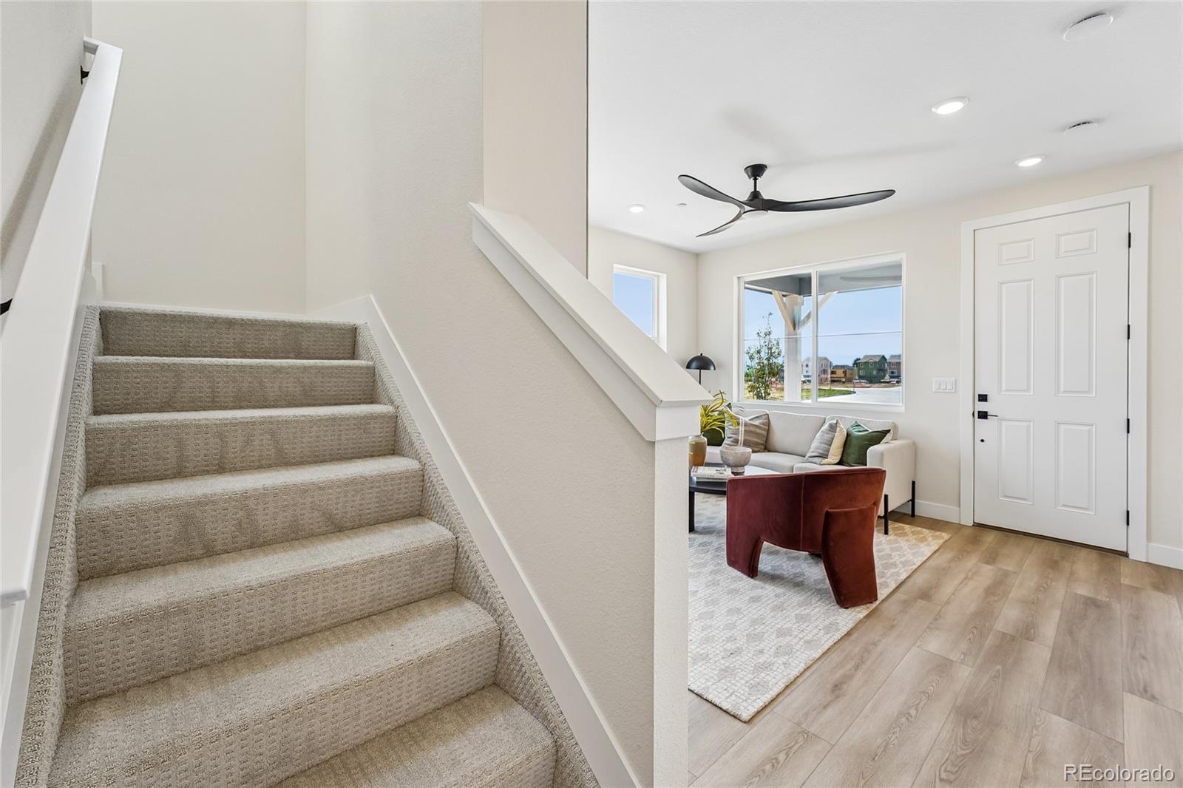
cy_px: 394
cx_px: 592
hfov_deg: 104.3
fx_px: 460
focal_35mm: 14
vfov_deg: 81.2
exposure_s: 1/30
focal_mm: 14
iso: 160
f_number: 8
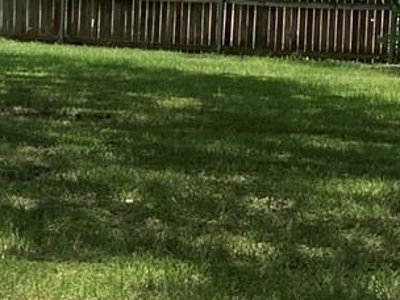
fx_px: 2022
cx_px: -321
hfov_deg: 10.6
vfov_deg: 8.5
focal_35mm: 175
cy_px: 158
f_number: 1.8
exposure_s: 1/842
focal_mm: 4.25
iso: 25
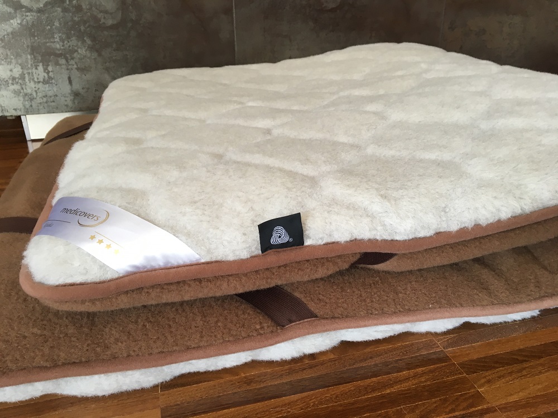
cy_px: 209
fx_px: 467
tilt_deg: -23.8
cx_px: 279
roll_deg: +1.0
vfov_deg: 48.2
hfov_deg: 61.7
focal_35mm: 29
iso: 64
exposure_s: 1/33
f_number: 2.2
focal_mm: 4.15
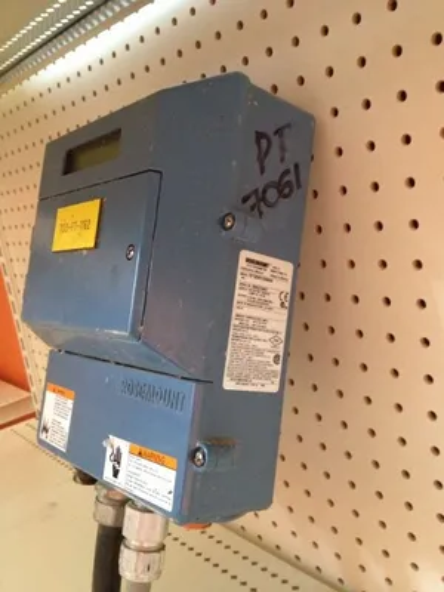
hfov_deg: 40.7
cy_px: 296
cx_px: 222
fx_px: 599
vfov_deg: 52.6
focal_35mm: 35
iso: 500
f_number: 2.4
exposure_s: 1/15
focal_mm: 4.28
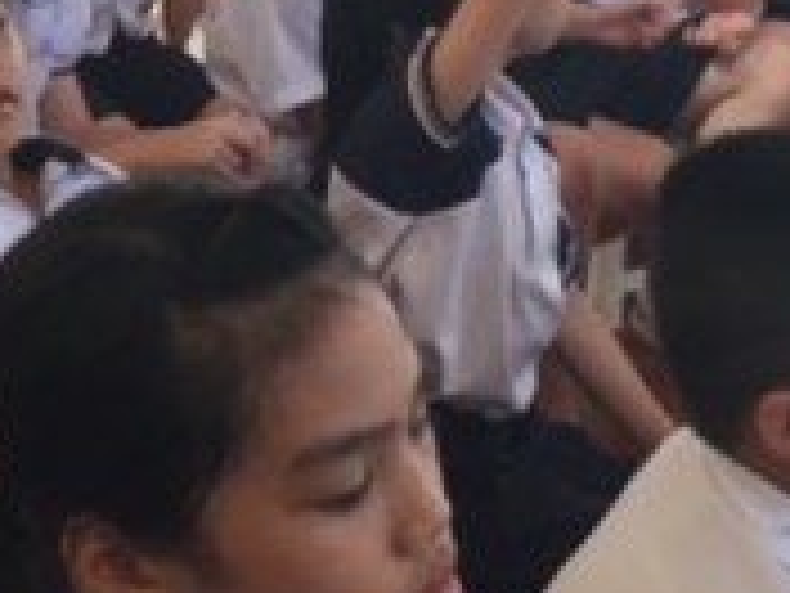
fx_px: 2739
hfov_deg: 16.4
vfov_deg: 12.2
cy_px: -54
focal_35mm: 120
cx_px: 404
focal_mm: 4.15
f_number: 2.2
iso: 40
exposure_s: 1/33
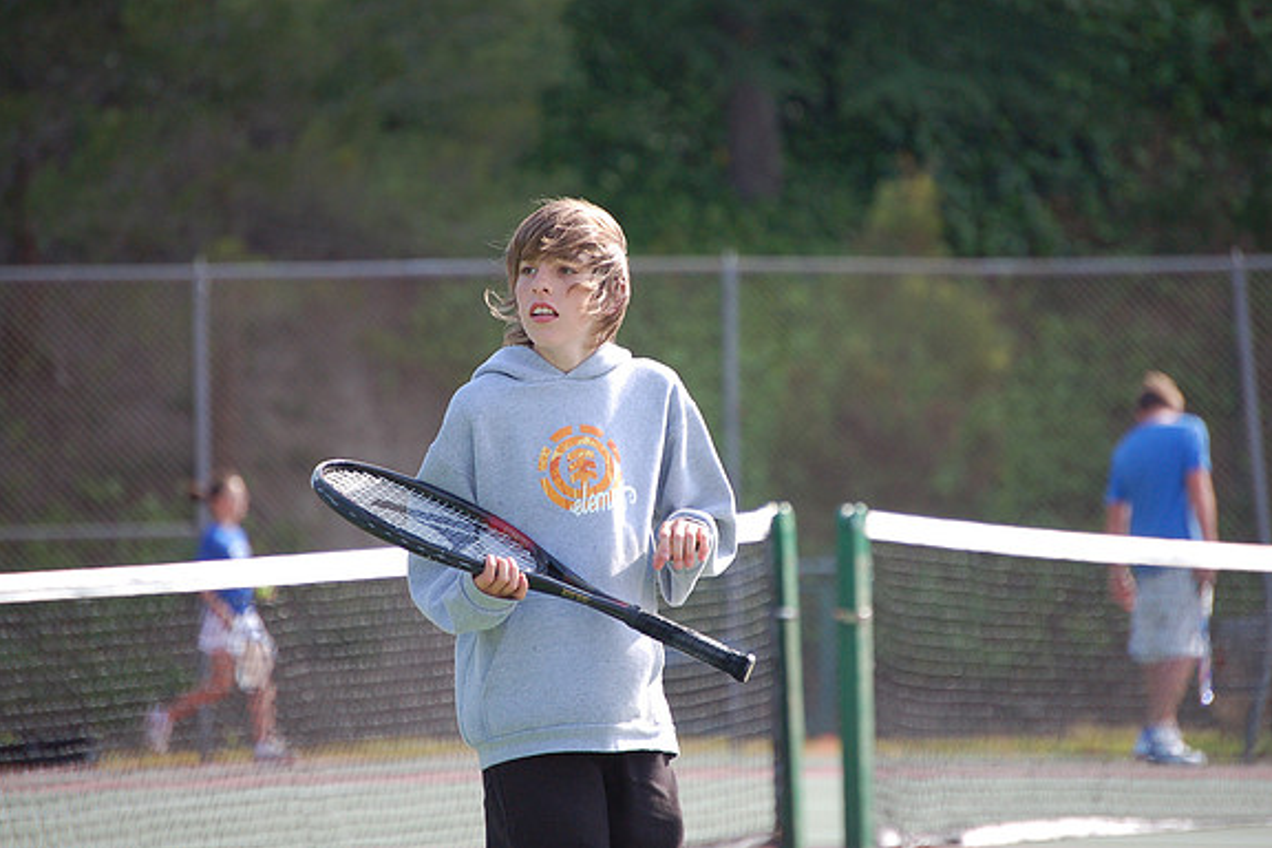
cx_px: 634
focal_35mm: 302
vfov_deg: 4.6
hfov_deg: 6.8
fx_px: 10670
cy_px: 424
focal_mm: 200
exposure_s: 1/500
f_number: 5.6
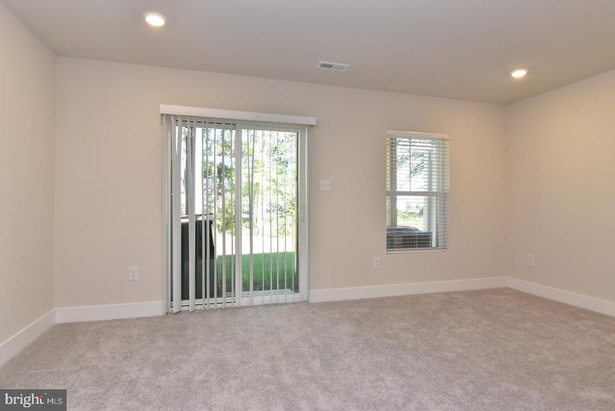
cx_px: 308
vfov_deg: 67.5
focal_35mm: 18
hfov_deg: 90.0
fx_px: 308
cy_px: 206
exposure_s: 1/50
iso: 800
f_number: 9
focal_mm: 12
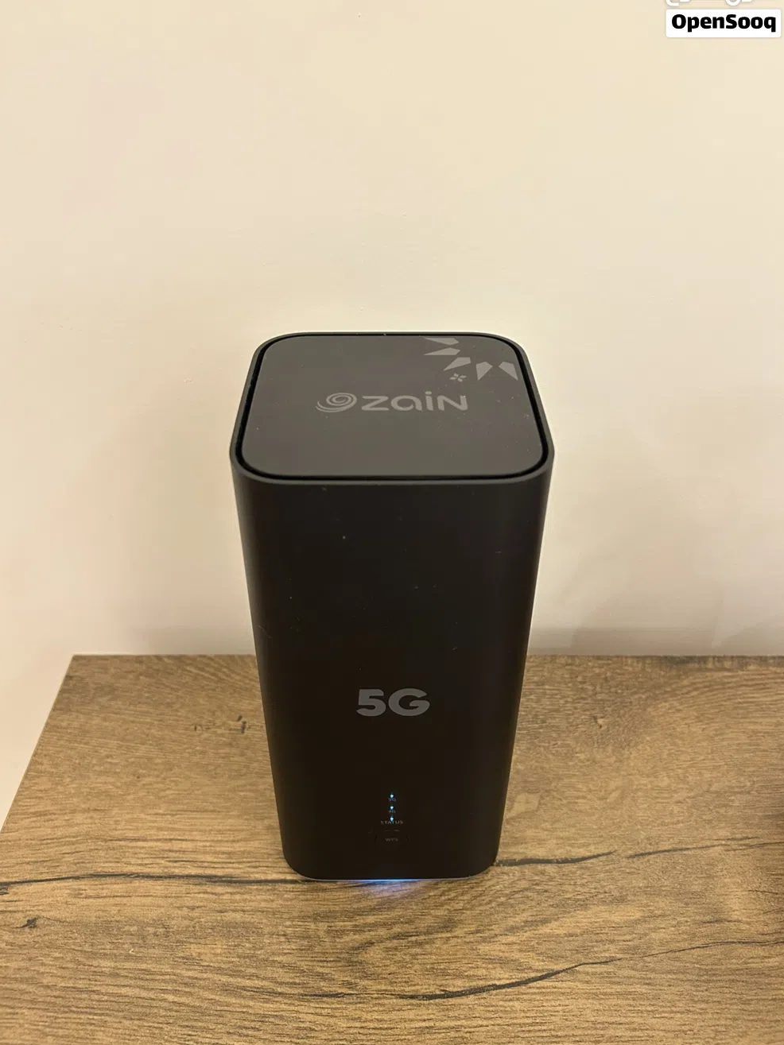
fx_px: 815
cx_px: 394
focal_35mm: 27
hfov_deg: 51.3
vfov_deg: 65.3
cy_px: 503
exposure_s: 1/50
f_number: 1.5
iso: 500
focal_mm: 5.7
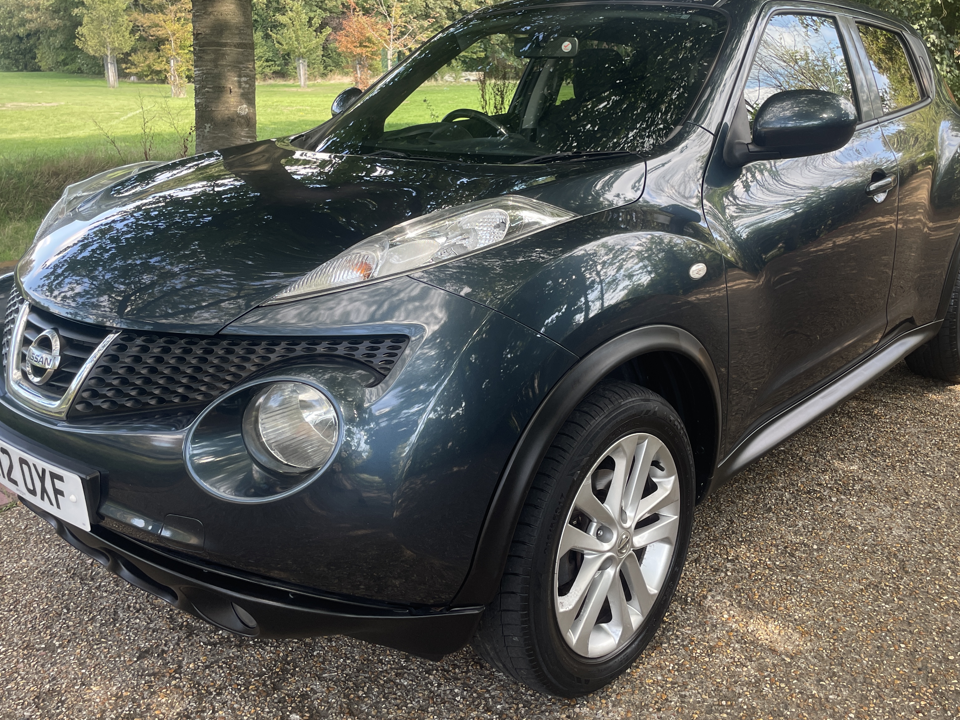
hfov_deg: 53.9
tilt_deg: -10.5
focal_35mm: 34
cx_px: 524
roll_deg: +2.5
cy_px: 287
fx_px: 943
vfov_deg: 41.6
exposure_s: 1/164
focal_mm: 4.2
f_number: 1.6
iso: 32
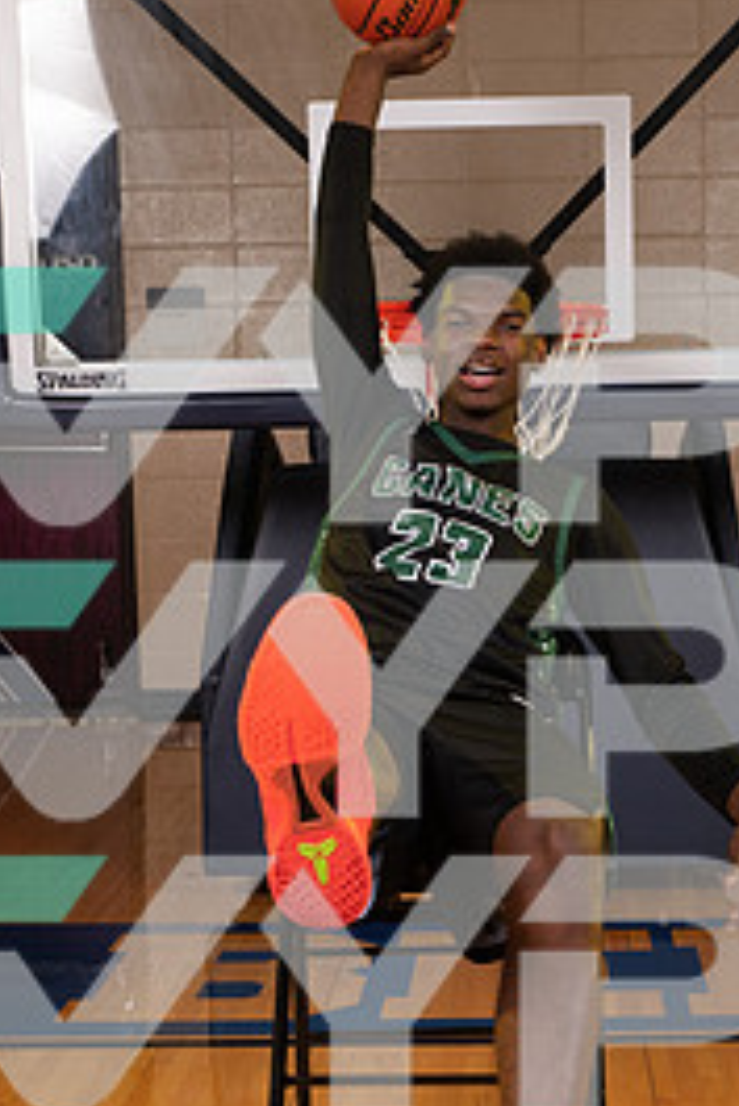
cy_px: 693
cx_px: 480
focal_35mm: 78
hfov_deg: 17.5
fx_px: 2398
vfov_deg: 25.9
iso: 320
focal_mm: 46
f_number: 7.1
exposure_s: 1/320
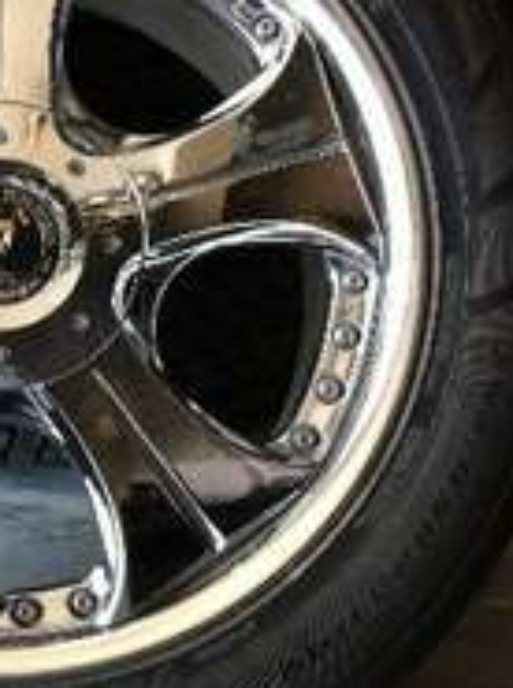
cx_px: 15
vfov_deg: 25.7
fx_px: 1507
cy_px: 353
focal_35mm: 76
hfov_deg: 18.9
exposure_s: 1/24
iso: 80
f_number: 2.8
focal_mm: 3.85
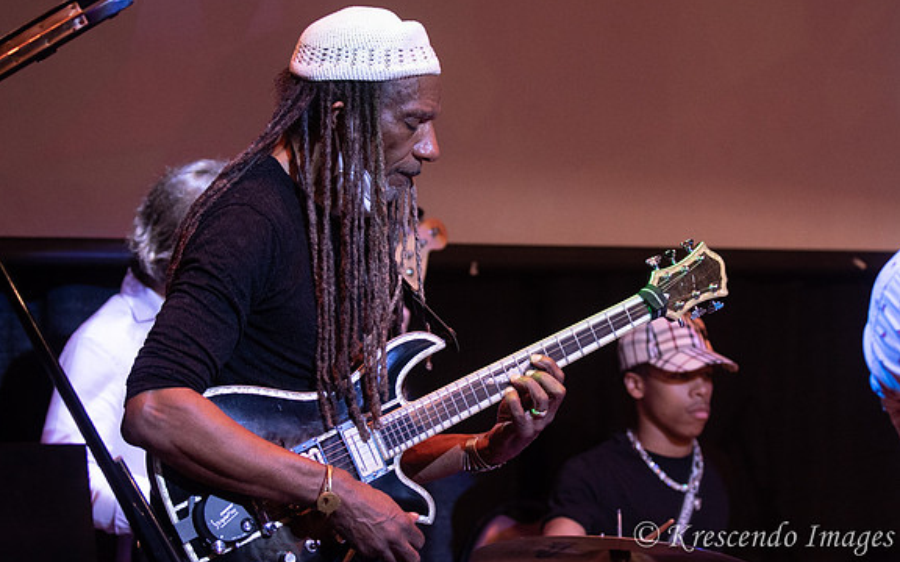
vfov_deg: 10.7
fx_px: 2992
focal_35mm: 122
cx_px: 481
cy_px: 289
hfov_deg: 17.1
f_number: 2.8
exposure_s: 1/200
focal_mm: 70
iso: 800
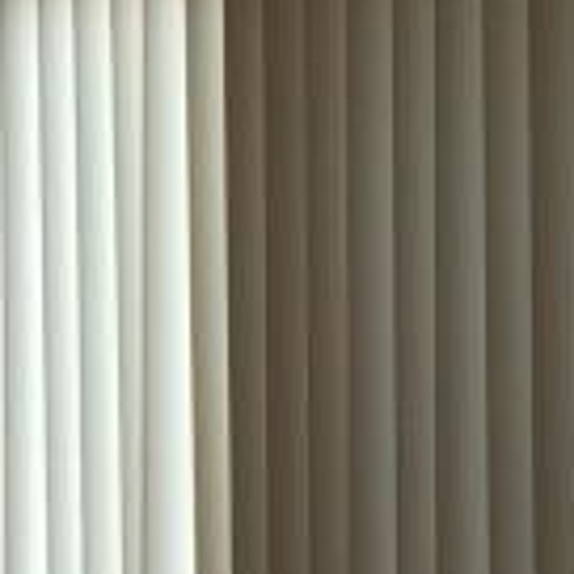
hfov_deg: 8.9
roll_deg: +0.2
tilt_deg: +0.1
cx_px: -253
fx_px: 3621
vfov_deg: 9.0
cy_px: 570
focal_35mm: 193
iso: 32
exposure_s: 1/120
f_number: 2.2
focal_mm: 4.15
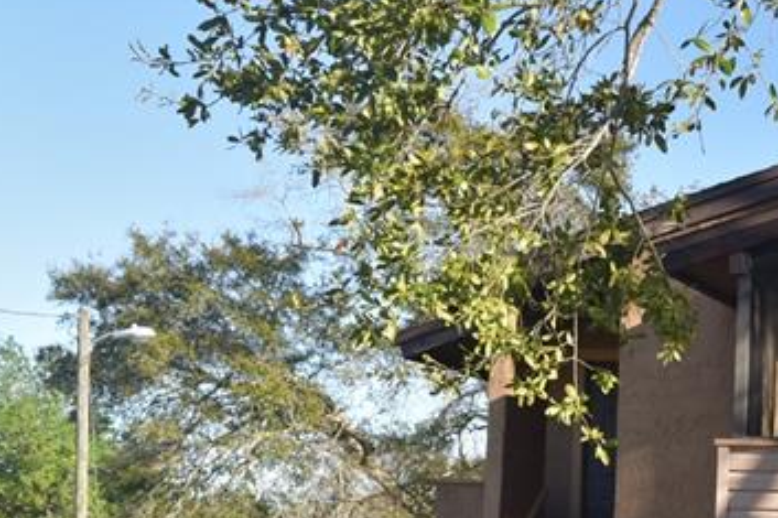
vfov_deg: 15.5
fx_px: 1879
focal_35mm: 87
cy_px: 478
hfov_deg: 21.2
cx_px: 1007
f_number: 7.1
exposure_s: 1/200
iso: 100
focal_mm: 20
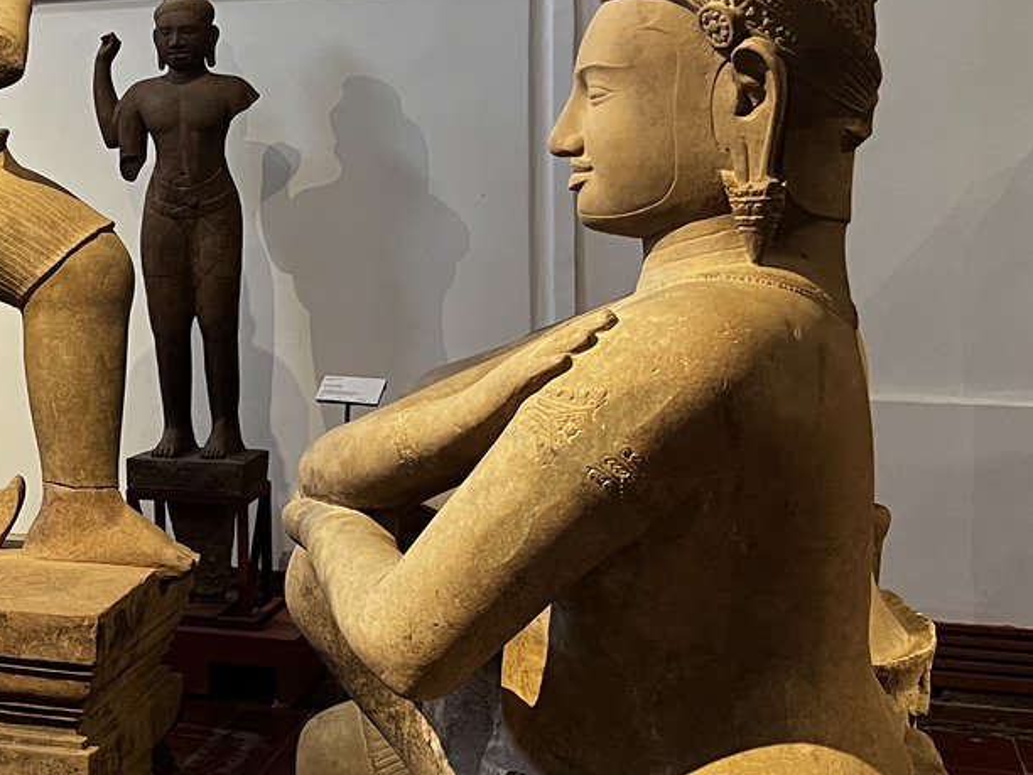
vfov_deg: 21.5
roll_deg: +1.0
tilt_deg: -1.4
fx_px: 2029
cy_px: 221
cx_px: -282
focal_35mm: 68
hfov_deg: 25.0
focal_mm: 5.7
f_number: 1.5
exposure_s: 1/50
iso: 160
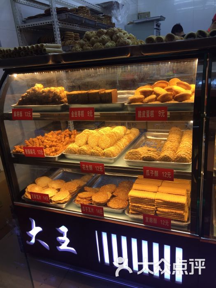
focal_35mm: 29
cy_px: 144
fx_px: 241
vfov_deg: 61.7
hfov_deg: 48.2
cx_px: 108
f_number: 2.2
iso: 32
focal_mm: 4.15
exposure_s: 1/50
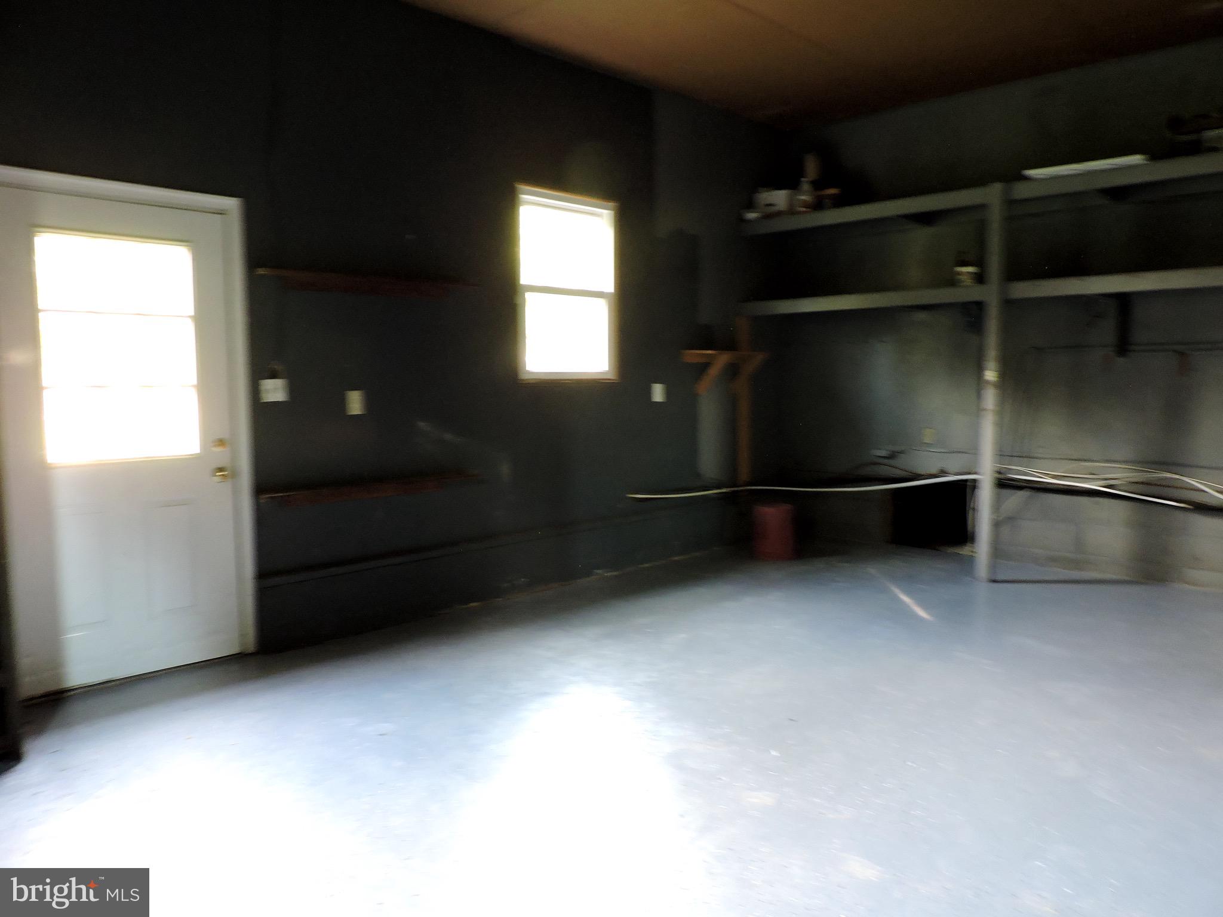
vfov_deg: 56.8
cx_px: 612
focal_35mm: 24
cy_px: 458
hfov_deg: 71.6
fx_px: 848
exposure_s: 1/10
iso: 400
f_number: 3
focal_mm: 4.3
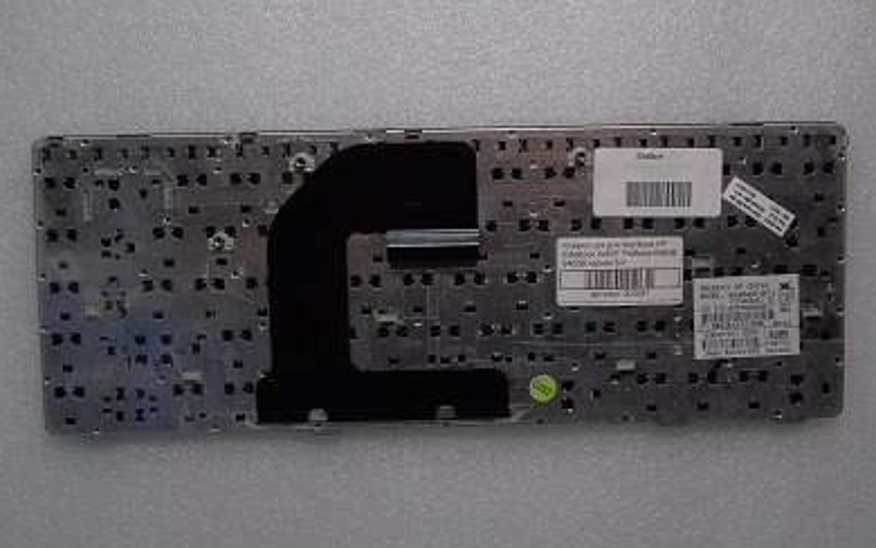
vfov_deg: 34.4
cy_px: 243
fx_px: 884
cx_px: 440
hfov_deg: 52.7
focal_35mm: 37
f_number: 5.3
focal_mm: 6.1
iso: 100
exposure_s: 1/13
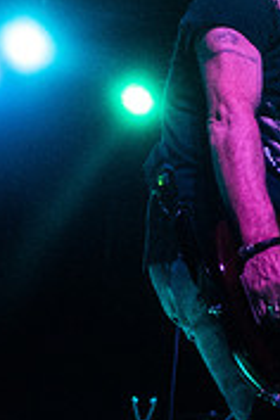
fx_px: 887
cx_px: 349
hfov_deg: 17.0
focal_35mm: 76
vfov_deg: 26.5
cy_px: 280
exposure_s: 1/400
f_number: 3.2
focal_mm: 20
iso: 3200
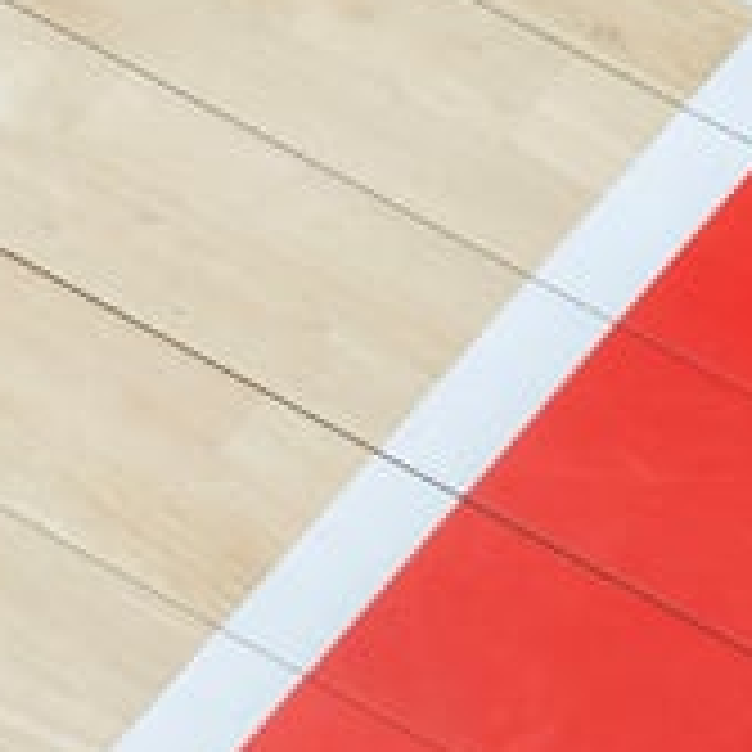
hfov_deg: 3.2
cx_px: 770
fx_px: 13444
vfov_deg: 3.2
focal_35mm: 547
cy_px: -277
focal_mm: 140
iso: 1000
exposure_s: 1/160
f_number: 9
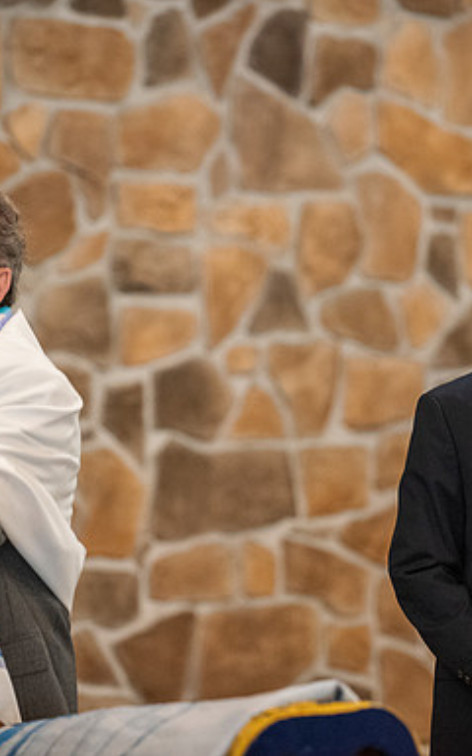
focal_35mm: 231
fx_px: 4754
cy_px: 377
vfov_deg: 9.1
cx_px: 336
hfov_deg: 5.7
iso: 3200
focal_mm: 150
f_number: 2.8
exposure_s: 1/80
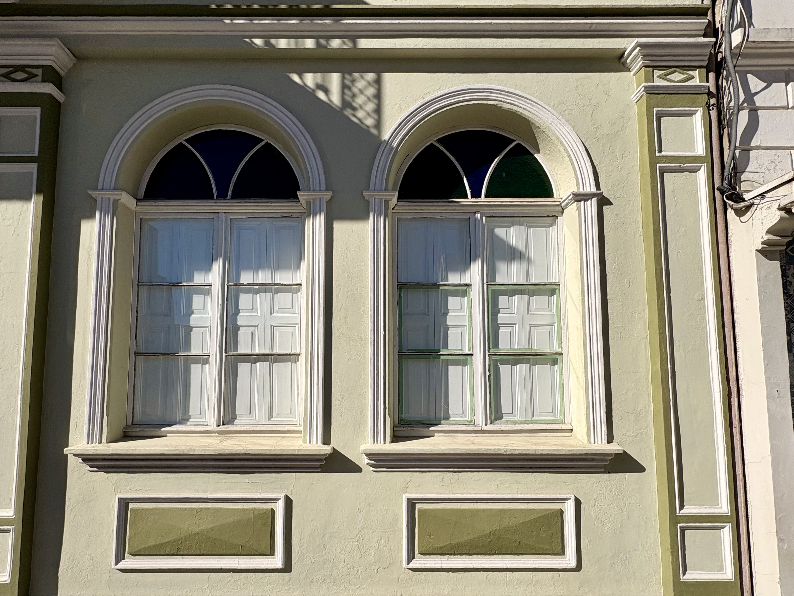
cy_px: 368
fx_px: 413
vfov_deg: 70.6
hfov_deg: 87.7
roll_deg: +0.0
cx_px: 380
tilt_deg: +4.3
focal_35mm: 18
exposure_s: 1/4367
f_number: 2.2
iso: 50
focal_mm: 2.22
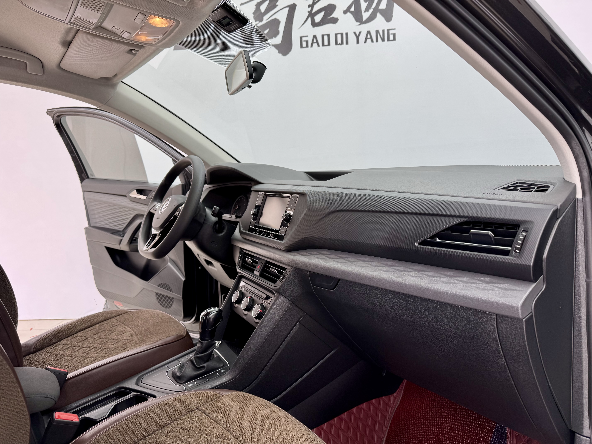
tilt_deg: -6.7
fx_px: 410
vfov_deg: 56.8
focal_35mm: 24
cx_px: 296
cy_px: 222
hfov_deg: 71.6
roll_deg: +2.6
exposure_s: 1/202
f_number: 1.78
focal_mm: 6.76
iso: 64
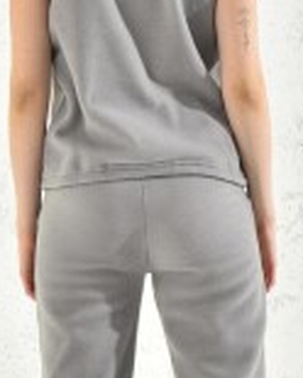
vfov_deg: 11.8
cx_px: 134
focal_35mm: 163
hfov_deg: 9.5
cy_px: 190
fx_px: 1827
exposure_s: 1/160
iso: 100
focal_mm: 50
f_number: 7.1
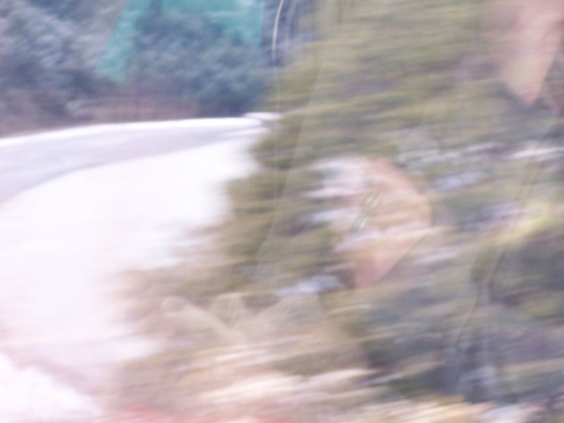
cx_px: 282
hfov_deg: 16.8
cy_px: 212
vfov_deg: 12.7
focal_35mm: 117
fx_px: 1906
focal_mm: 19.4
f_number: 3.2
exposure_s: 1/30
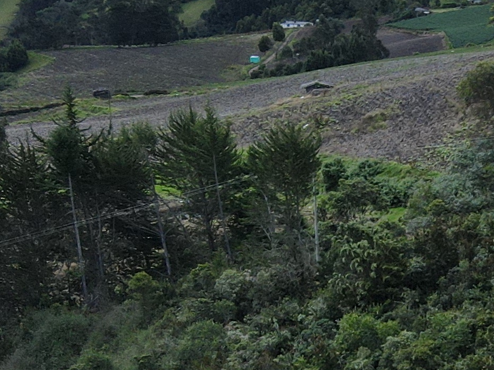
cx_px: 645
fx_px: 1470
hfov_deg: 17.8
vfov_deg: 14.0
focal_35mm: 103
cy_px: 420
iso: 100
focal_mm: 4.5
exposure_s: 1/640
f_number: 2.8
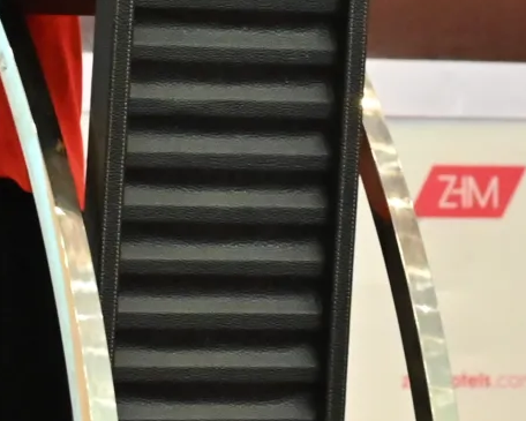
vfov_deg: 5.1
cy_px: -352
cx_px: -155
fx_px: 4671
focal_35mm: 300
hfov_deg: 6.4
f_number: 4
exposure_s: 1/125
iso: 5000
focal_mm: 57
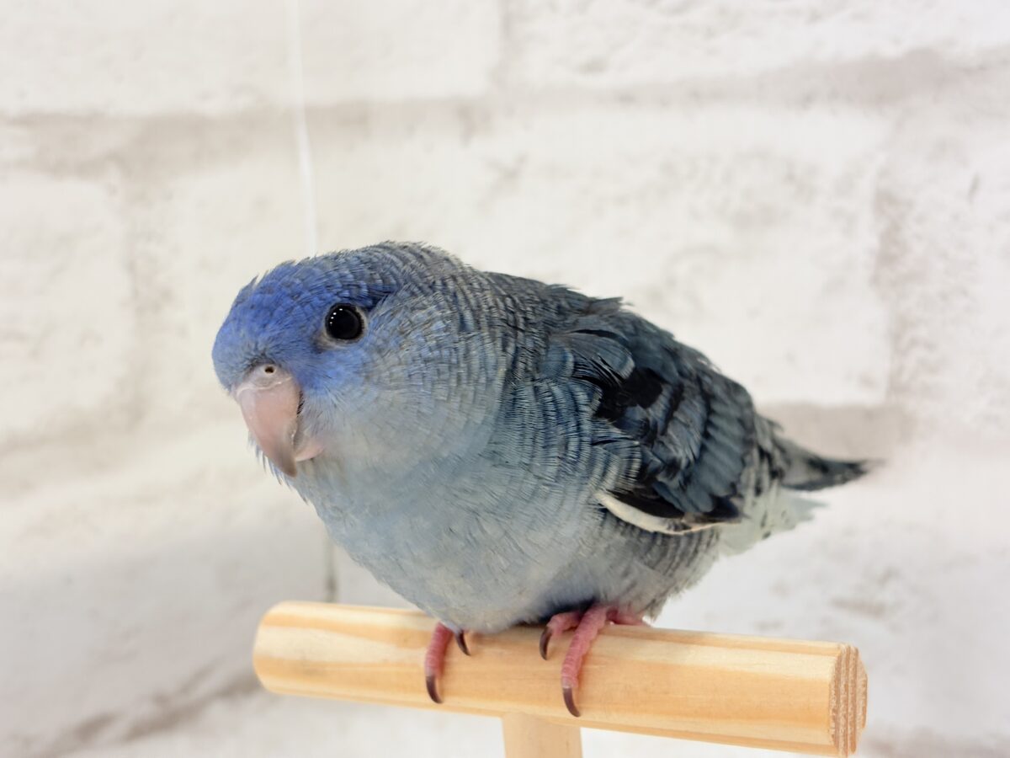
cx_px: 505
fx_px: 1517
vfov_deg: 28.0
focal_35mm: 52
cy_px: 379
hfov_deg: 36.8
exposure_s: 1/100
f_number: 1.6
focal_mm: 5.96
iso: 125
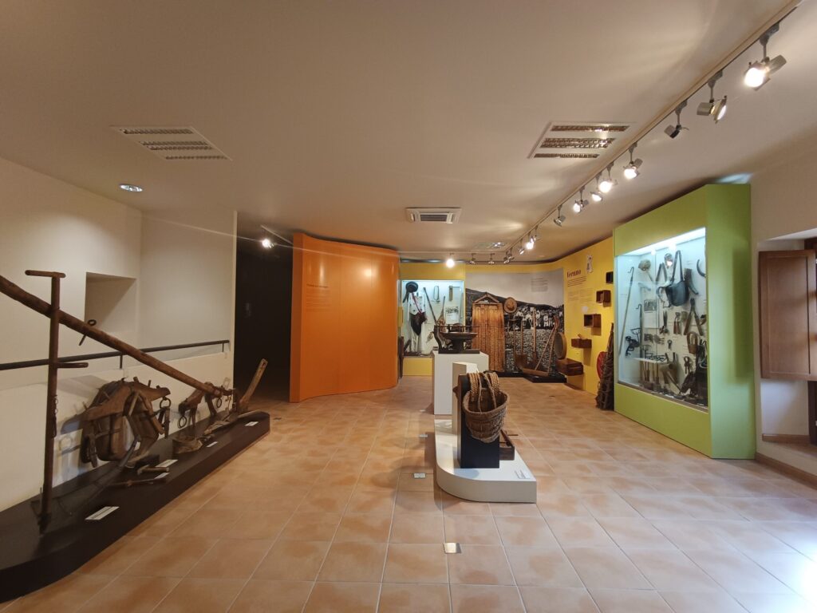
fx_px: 378
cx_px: 408
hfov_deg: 94.5
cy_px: 306
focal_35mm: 16
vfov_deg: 78.1
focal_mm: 1.65
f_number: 2.2
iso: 229
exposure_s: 1/50
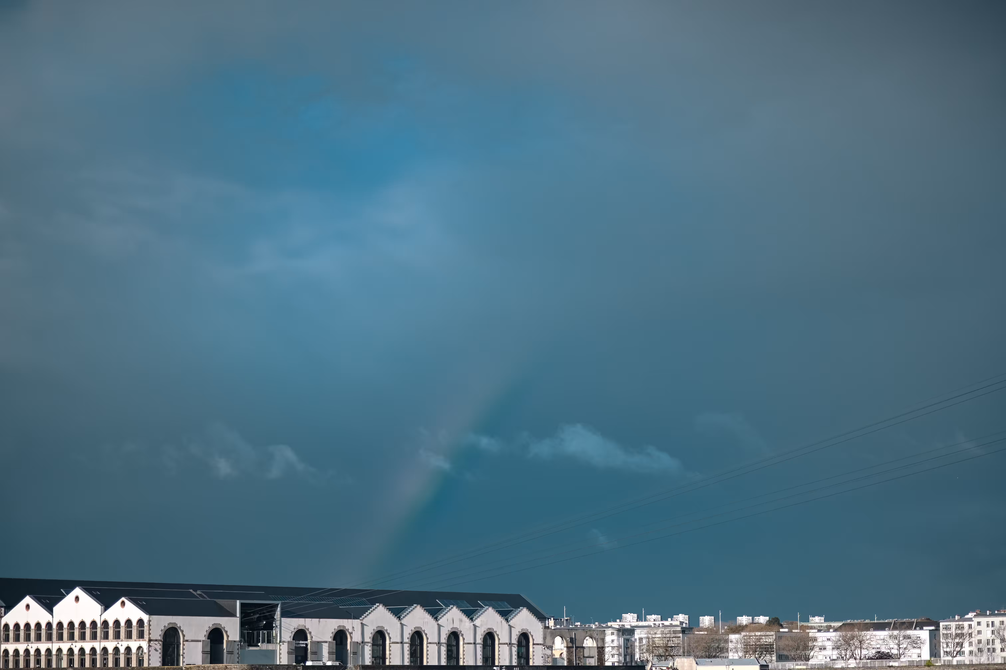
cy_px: 335
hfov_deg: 23.9
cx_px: 503
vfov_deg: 16.1
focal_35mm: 85
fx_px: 2374
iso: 100
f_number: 2
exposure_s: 1/8000
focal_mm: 85
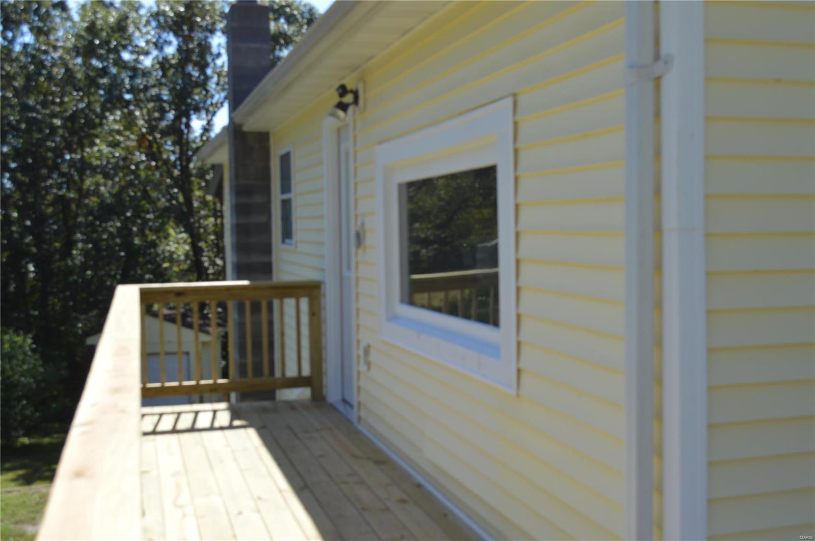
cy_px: 270
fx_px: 882
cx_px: 408
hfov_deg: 49.6
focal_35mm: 39
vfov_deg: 34.1
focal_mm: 26
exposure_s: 1/200
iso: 100
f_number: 7.1
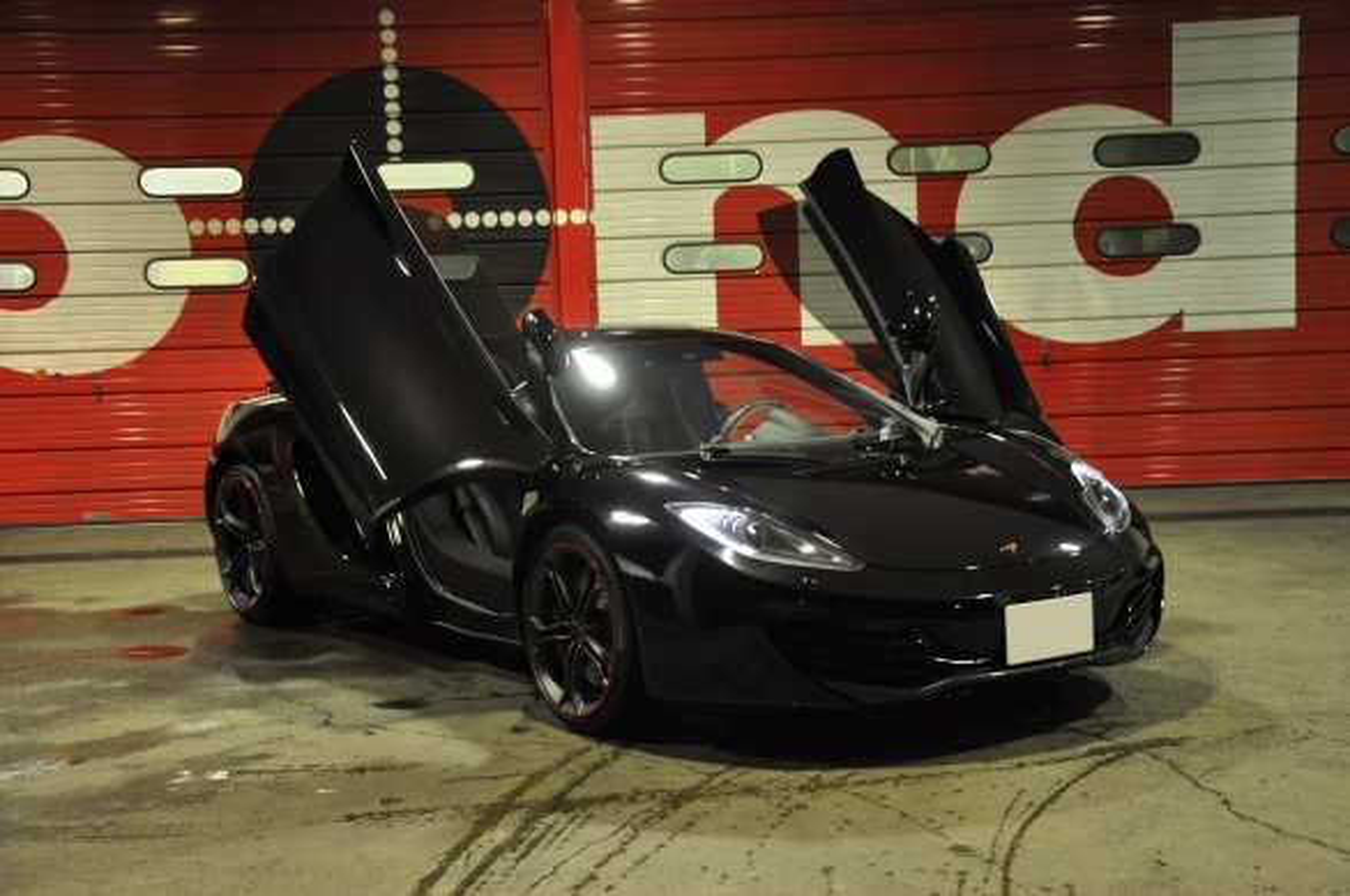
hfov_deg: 38.9
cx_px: 675
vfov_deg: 26.4
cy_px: 448
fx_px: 1910
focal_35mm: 51
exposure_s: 1/13
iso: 800
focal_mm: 34
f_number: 4.2
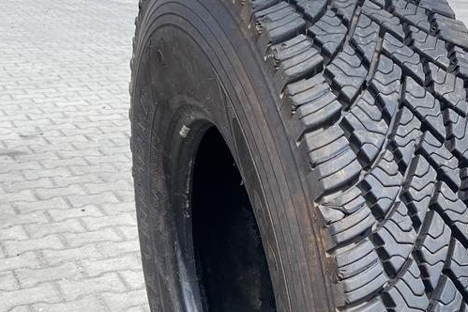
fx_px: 766
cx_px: 352
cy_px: 293
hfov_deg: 33.3
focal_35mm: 59
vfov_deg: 22.3
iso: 32
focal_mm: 4.25
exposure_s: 1/1808
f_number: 1.8
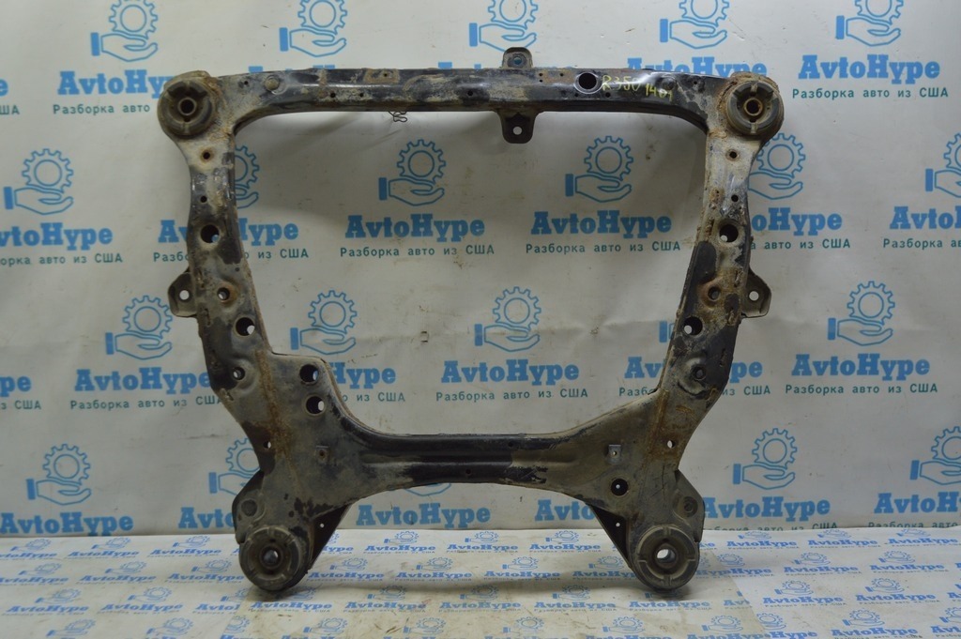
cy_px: 320
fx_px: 1040
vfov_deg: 34.2
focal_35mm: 39
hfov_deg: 49.6
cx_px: 480
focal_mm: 26
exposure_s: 1/40
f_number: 5.6
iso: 400
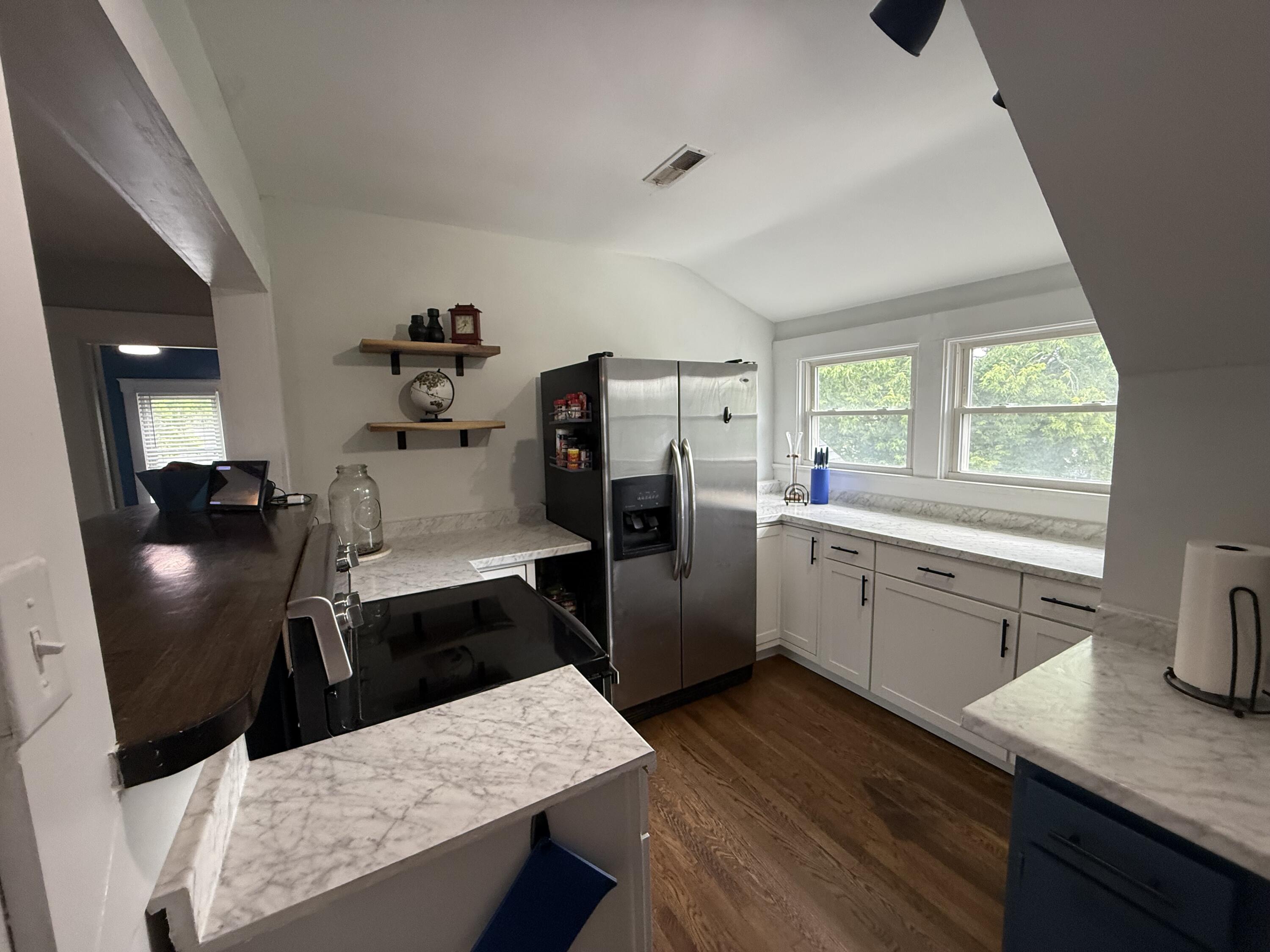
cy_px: 476
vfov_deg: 85.7
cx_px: 635
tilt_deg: -5.9
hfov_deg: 102.1
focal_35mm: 14
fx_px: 514
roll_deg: +1.9
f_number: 2.2
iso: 250
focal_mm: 2.22
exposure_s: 1/120
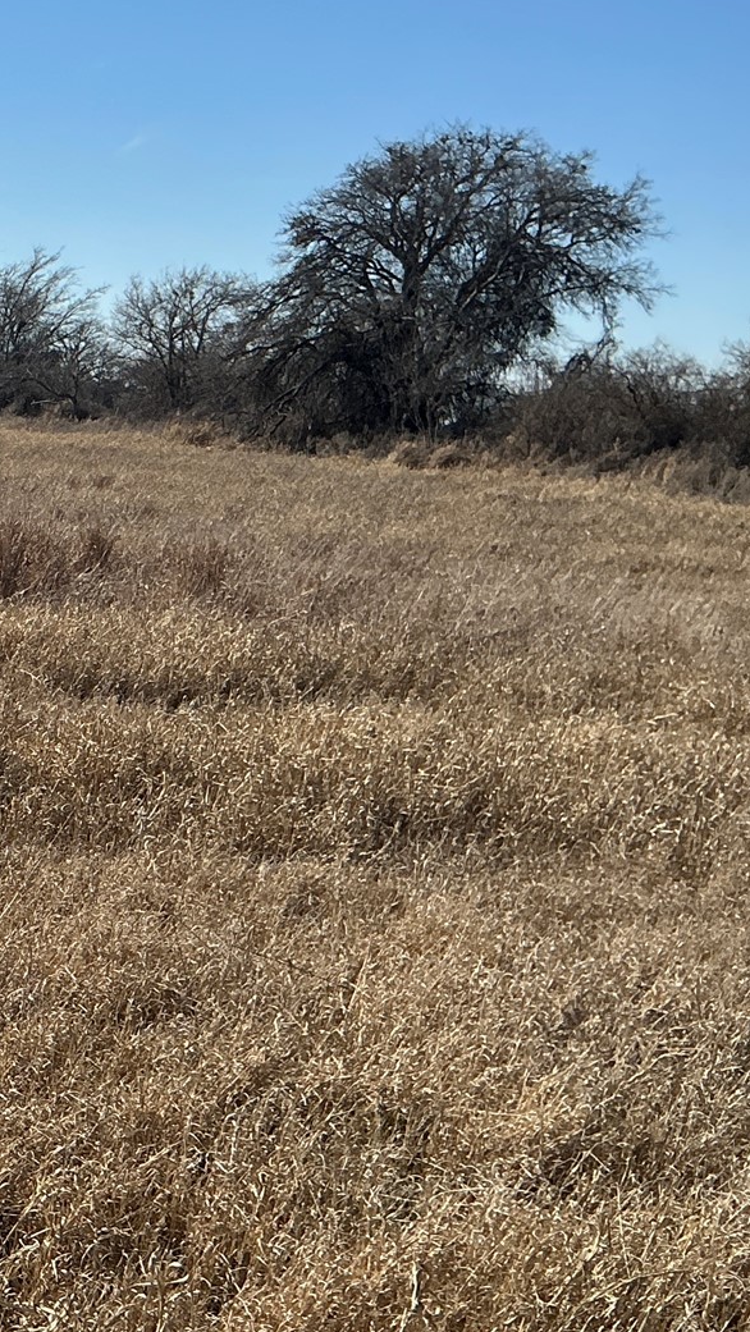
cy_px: 621
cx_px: -431
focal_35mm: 60
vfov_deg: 34.9
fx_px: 2120
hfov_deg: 17.6
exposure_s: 1/3125
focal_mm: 3
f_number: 1.8
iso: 25
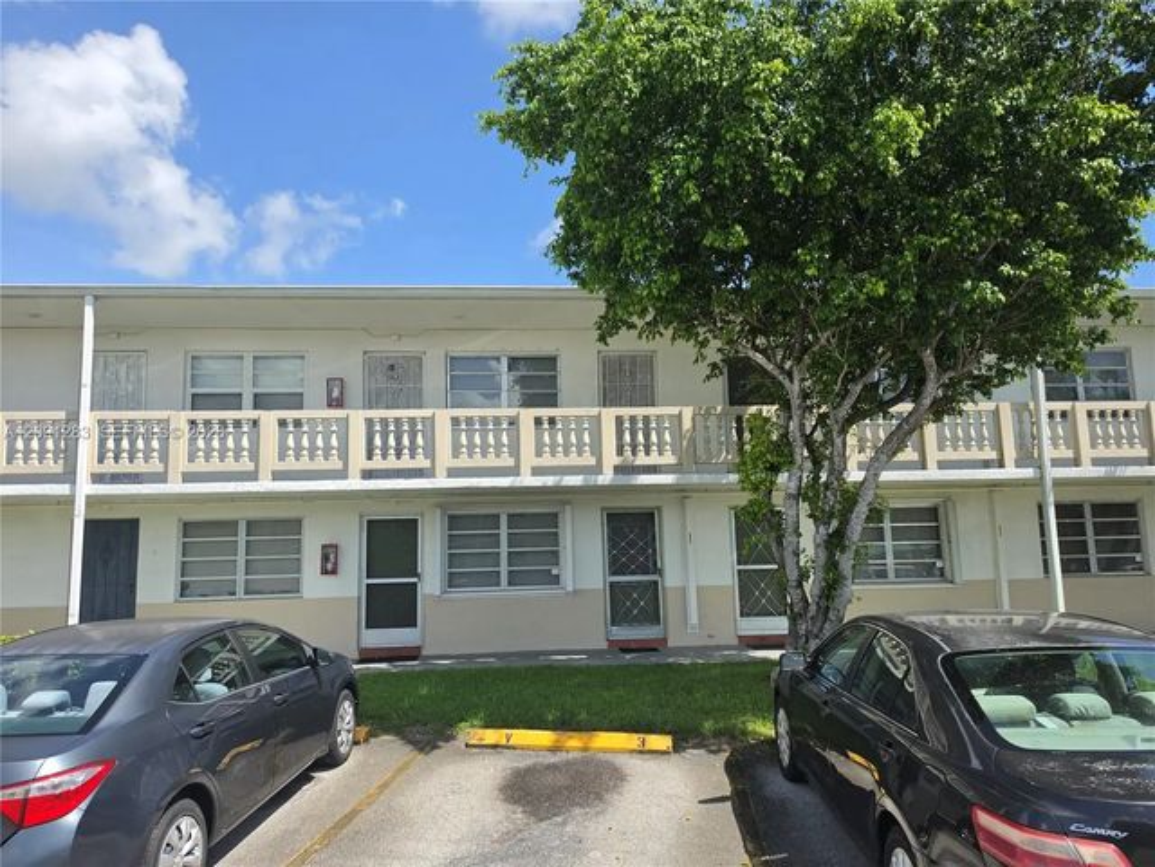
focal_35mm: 23
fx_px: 767
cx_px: 578
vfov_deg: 58.9
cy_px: 434
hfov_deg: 73.9
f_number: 1.4
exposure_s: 1/5015
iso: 64
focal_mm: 6.5
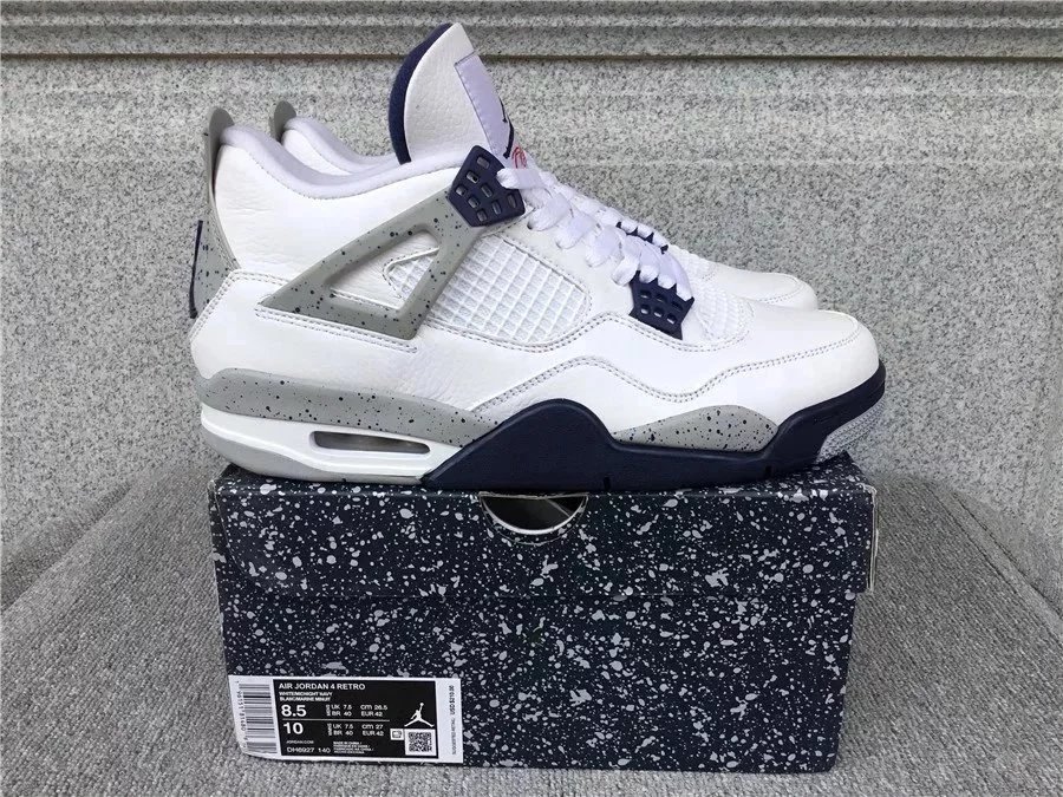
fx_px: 952
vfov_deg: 45.4
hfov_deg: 58.4
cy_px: 398
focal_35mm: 31
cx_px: 532
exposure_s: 1/374
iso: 25
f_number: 2.4
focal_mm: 3.3
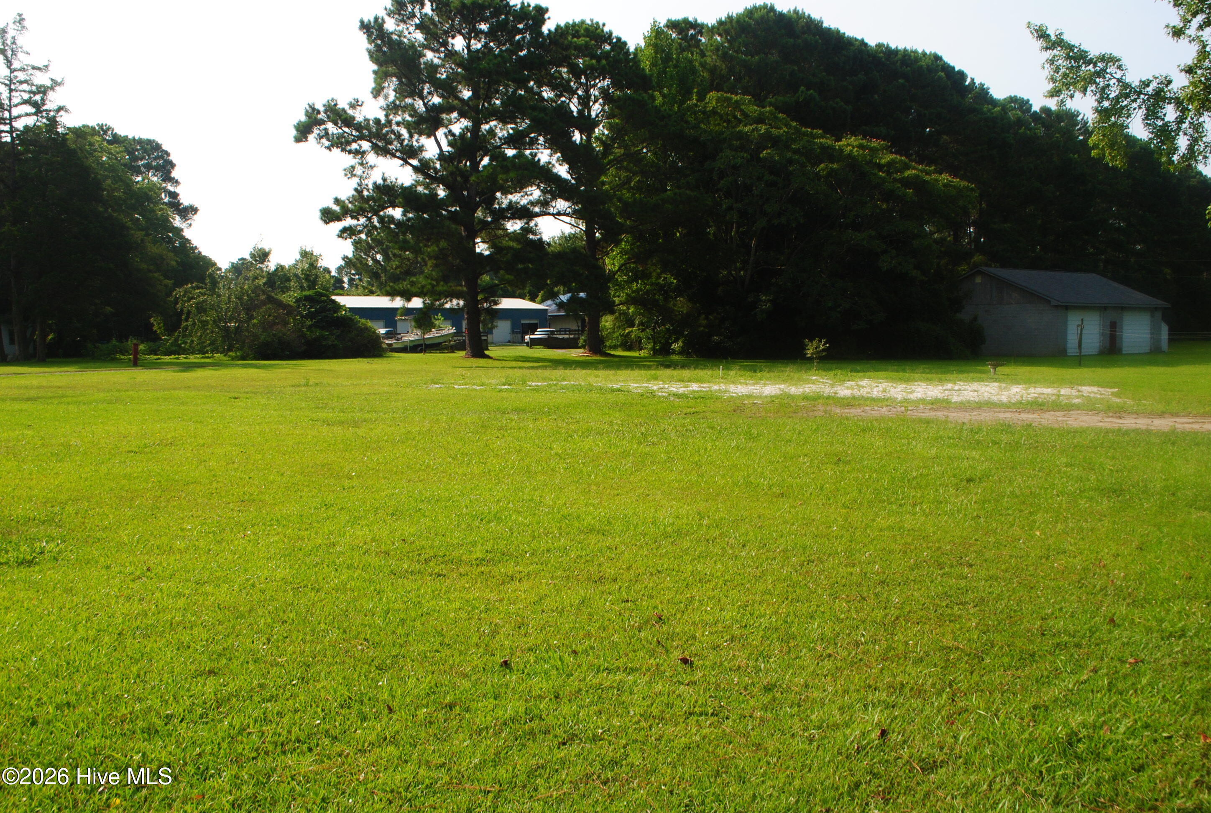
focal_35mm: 33
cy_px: 406
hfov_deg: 57.1
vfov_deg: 40.1
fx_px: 1112
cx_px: 606
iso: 200
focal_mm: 22
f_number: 10
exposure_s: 1/200
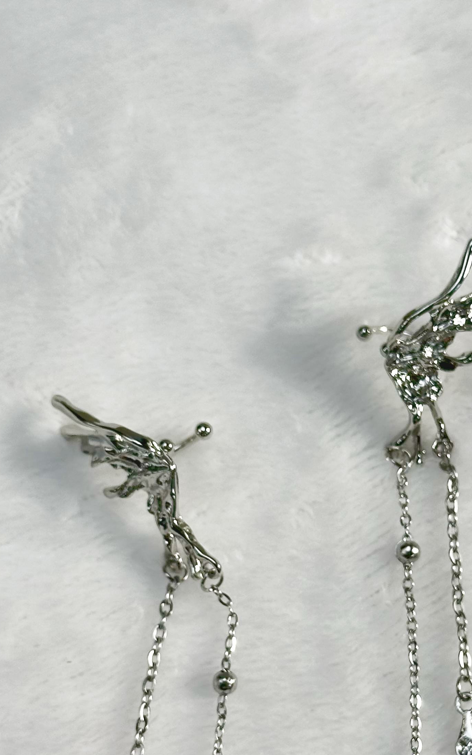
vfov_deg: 22.1
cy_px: 566
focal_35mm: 93
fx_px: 1914
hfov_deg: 14.0
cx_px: 310
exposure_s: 1/797
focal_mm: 6.86
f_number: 1.78
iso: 64
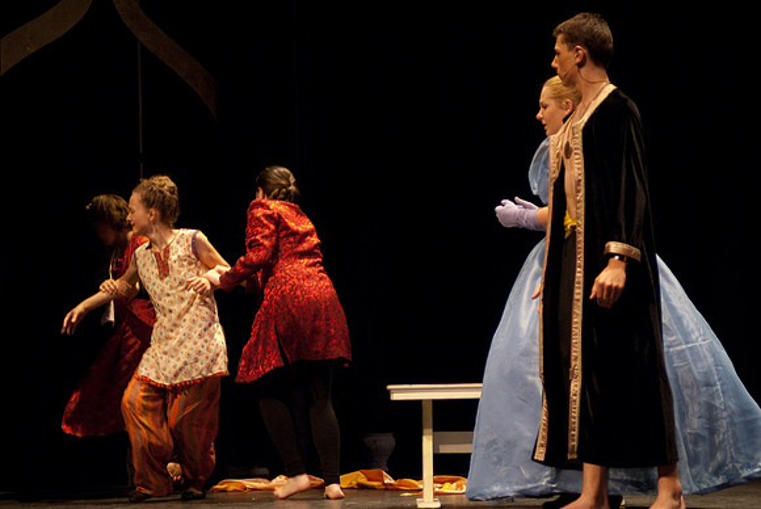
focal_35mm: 112
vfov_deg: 12.2
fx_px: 2380
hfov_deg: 18.2
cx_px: 380
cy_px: 254
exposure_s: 1/100
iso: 800
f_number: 2.8
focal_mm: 75
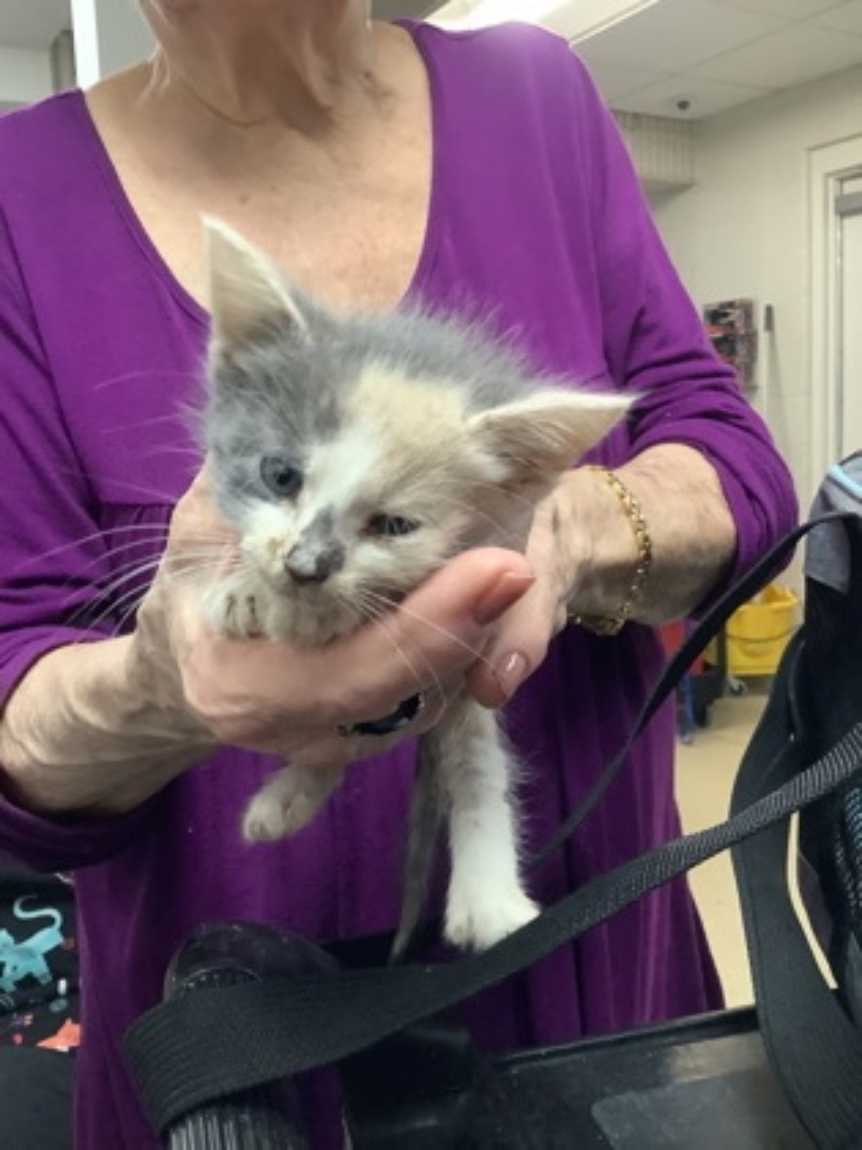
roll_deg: +3.6
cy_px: 575
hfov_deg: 45.4
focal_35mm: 31
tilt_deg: -7.8
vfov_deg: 58.4
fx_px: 1029
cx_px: 431
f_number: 2.4
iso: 250
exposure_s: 1/50
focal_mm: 3.3
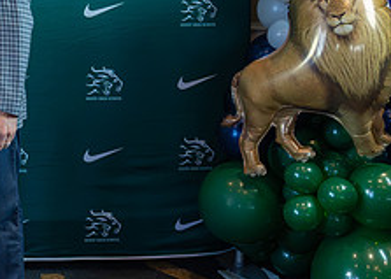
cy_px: 39
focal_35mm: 67
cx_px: -93
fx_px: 744
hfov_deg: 25.9
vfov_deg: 20.9
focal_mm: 24
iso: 3200
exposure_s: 1/500
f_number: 2.8
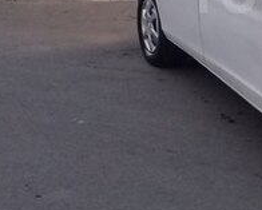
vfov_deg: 14.8
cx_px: 325
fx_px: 791
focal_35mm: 102
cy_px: -7
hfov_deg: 17.8
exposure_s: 1/30
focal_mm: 3.3
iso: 200
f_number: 2.2
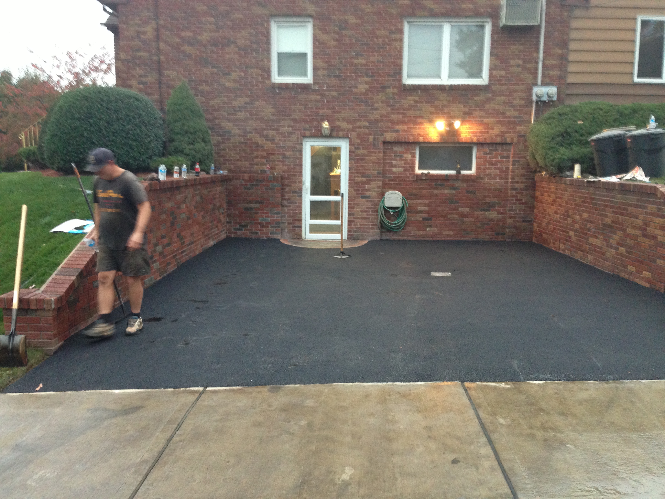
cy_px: 250
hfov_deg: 55.4
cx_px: 332
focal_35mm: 33
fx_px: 634
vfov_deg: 42.9
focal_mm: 4.13
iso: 250
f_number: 2.4
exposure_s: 1/20
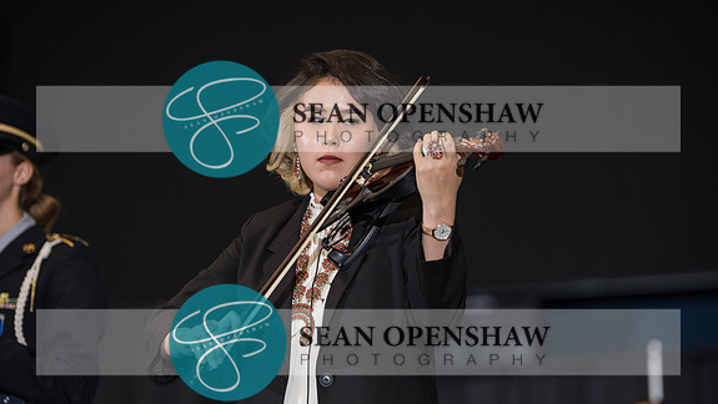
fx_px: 3219
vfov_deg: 7.2
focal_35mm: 169
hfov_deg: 12.7
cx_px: 358
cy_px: 215
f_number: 3.5
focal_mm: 160
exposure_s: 1/160
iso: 500
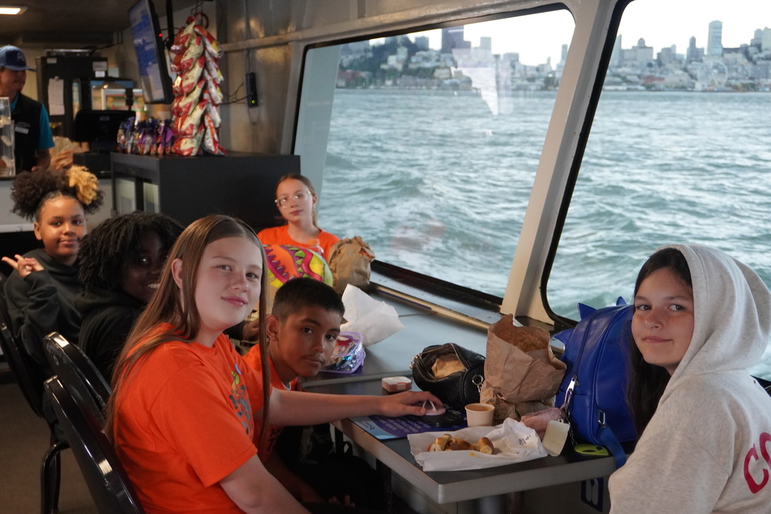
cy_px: 257
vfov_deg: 27.3
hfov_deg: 40.0
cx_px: 386
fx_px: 1060
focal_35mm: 50
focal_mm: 33
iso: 2500
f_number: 5
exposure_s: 1/160
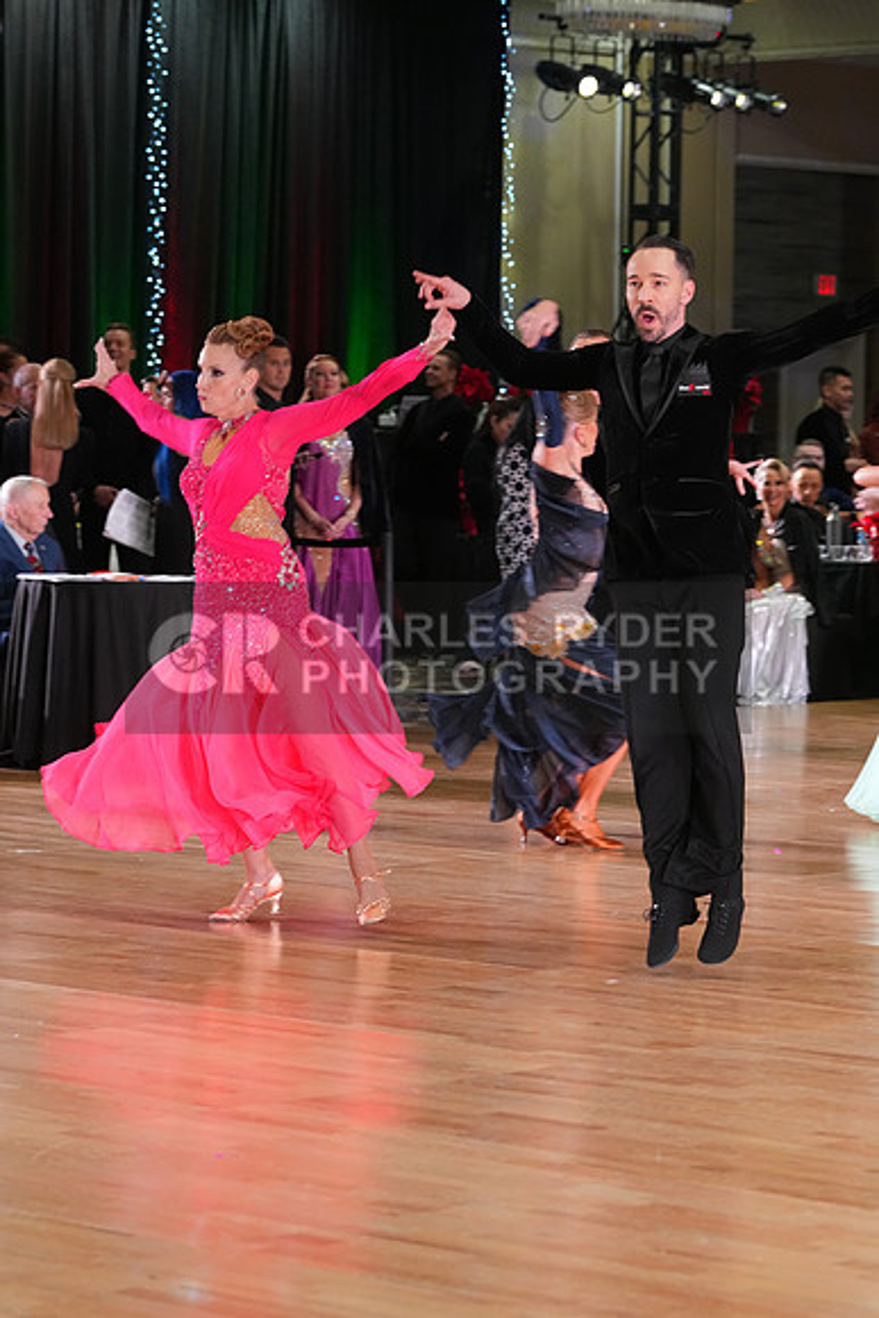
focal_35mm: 123
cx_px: 440
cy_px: 659
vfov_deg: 16.6
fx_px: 4502
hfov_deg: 11.2
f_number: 5.6
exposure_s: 1/200
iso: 3200
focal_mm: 123
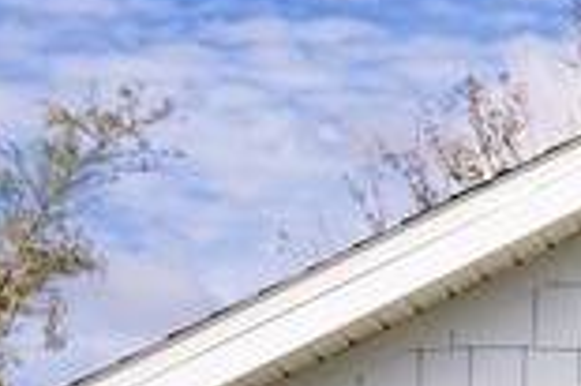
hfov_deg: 6.9
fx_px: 4609
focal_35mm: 286
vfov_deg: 4.7
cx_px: 1244
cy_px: 817
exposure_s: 1/250
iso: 200
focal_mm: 40.7
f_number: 10
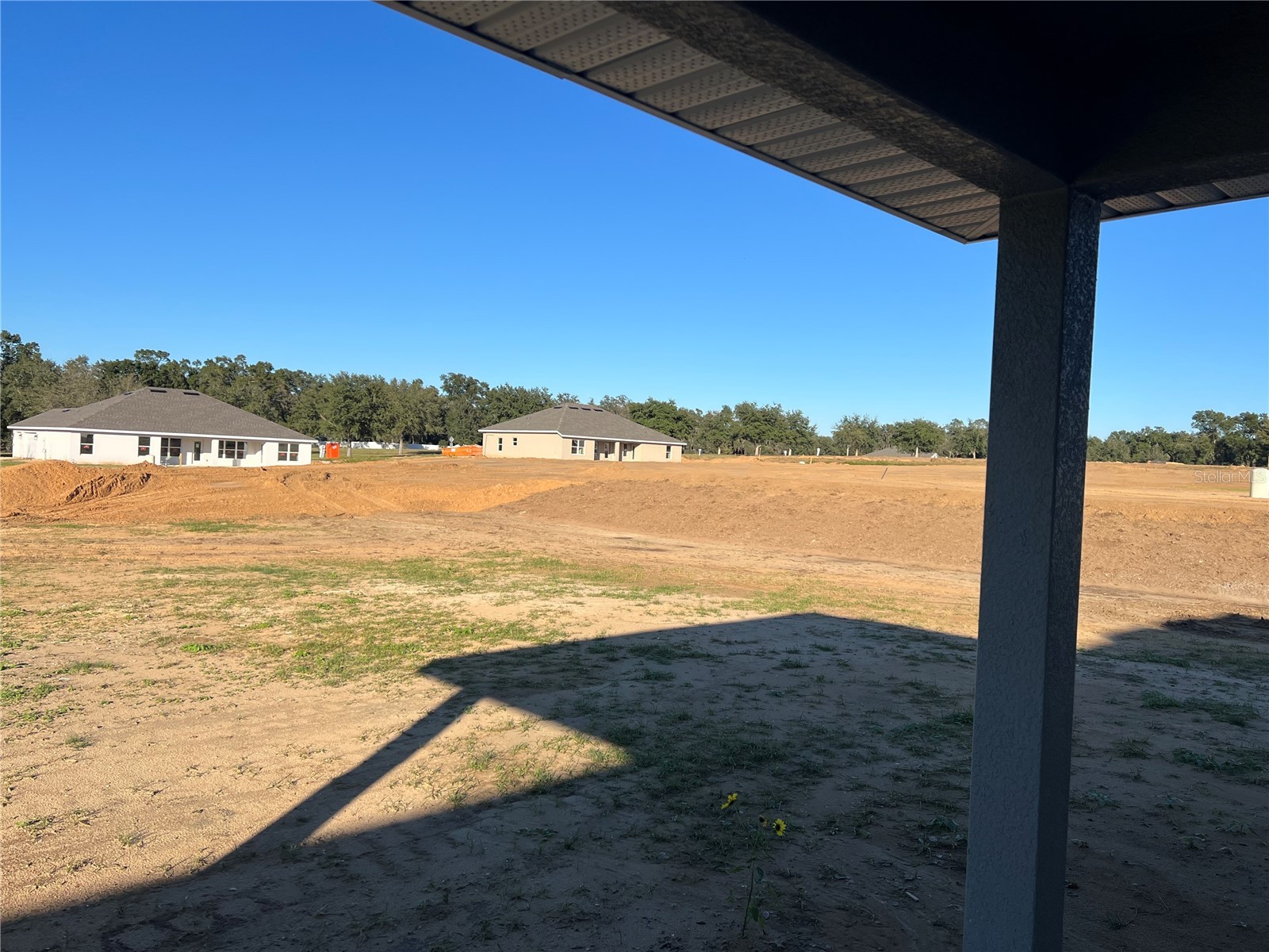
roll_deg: -3.4
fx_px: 953
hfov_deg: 67.3
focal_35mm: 26
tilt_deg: -1.4
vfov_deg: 53.1
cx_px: 634
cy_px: 476
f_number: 1.5
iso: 50
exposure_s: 1/4274
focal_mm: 5.7
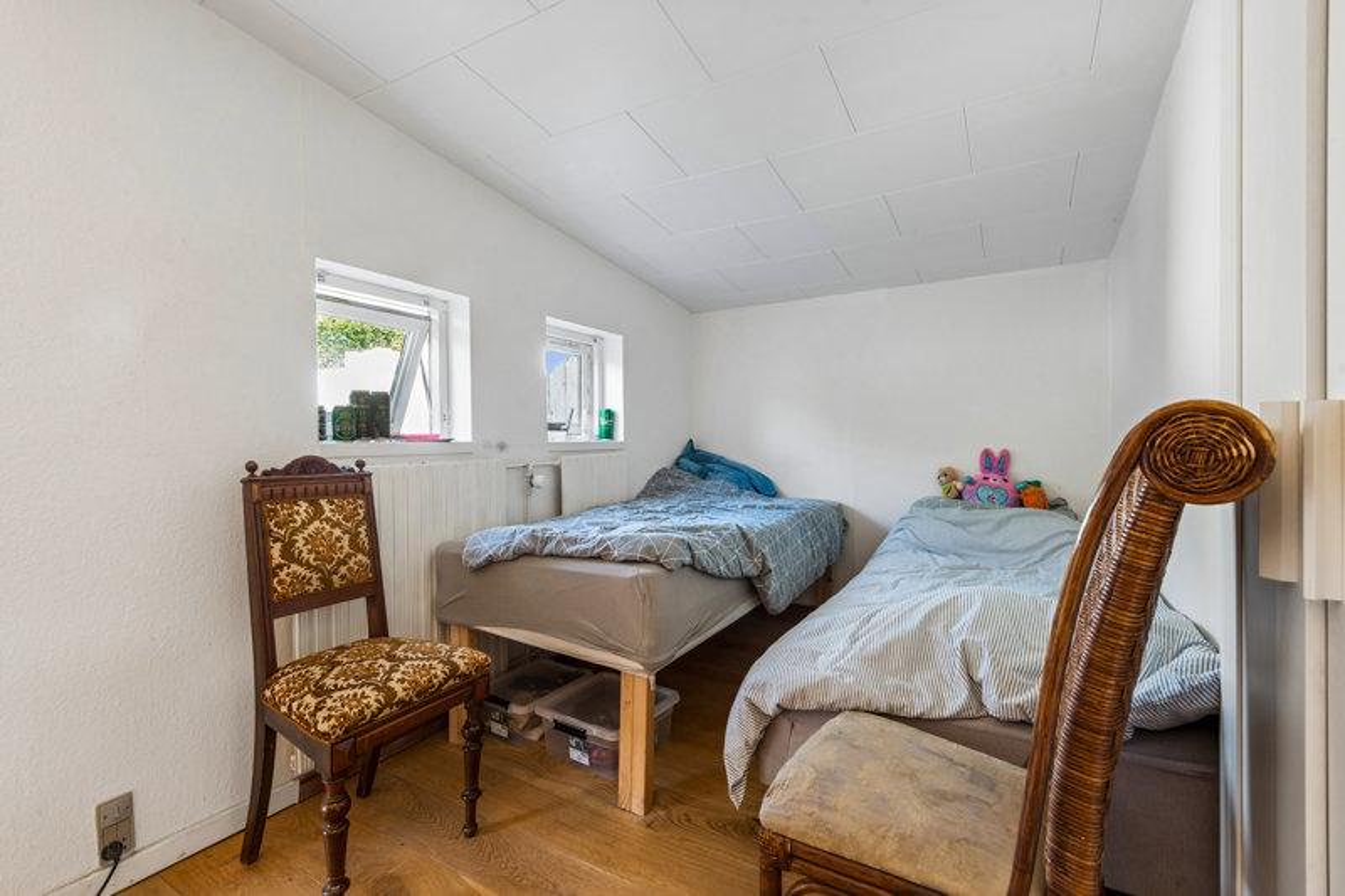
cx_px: 672
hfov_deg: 96.7
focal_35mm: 16
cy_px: 448
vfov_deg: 73.7
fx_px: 598
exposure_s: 1/4
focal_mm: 16
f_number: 9
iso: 250
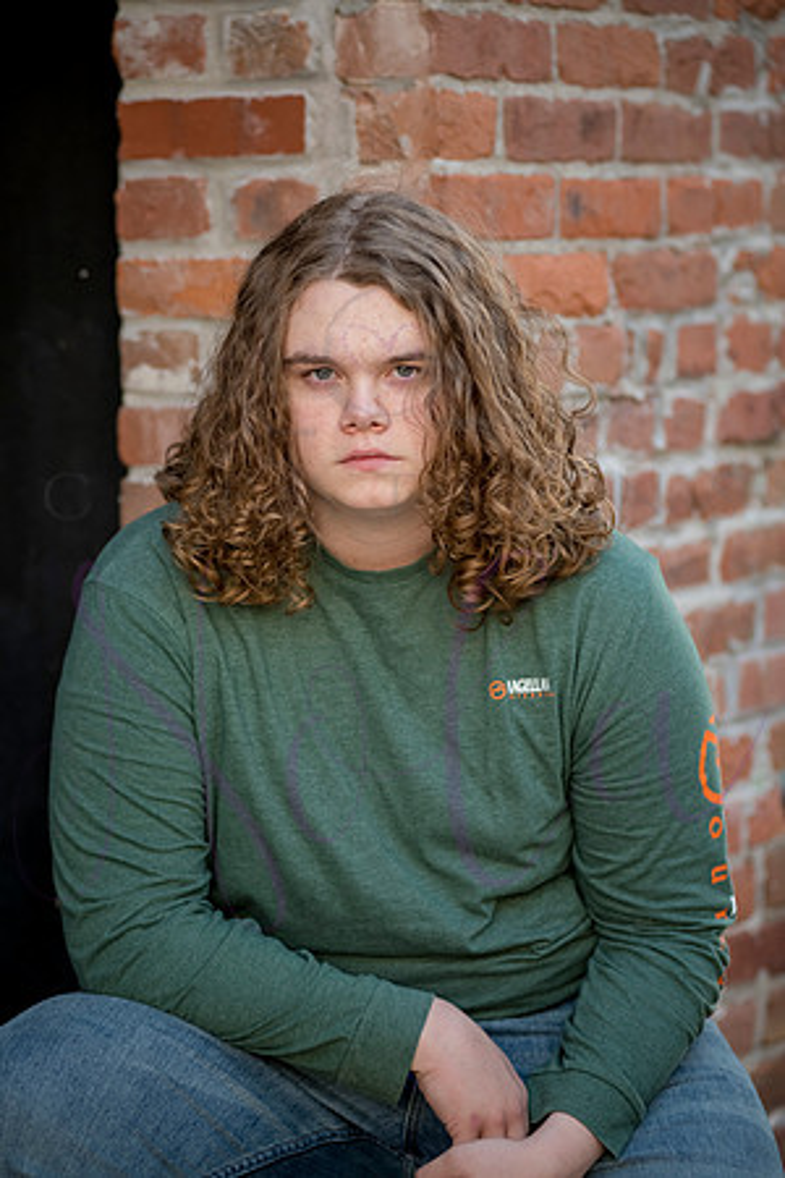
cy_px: 589
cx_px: 392
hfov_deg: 13.0
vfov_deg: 19.5
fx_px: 3434
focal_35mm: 105
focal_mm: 105
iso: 640
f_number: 3.5
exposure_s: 1/320
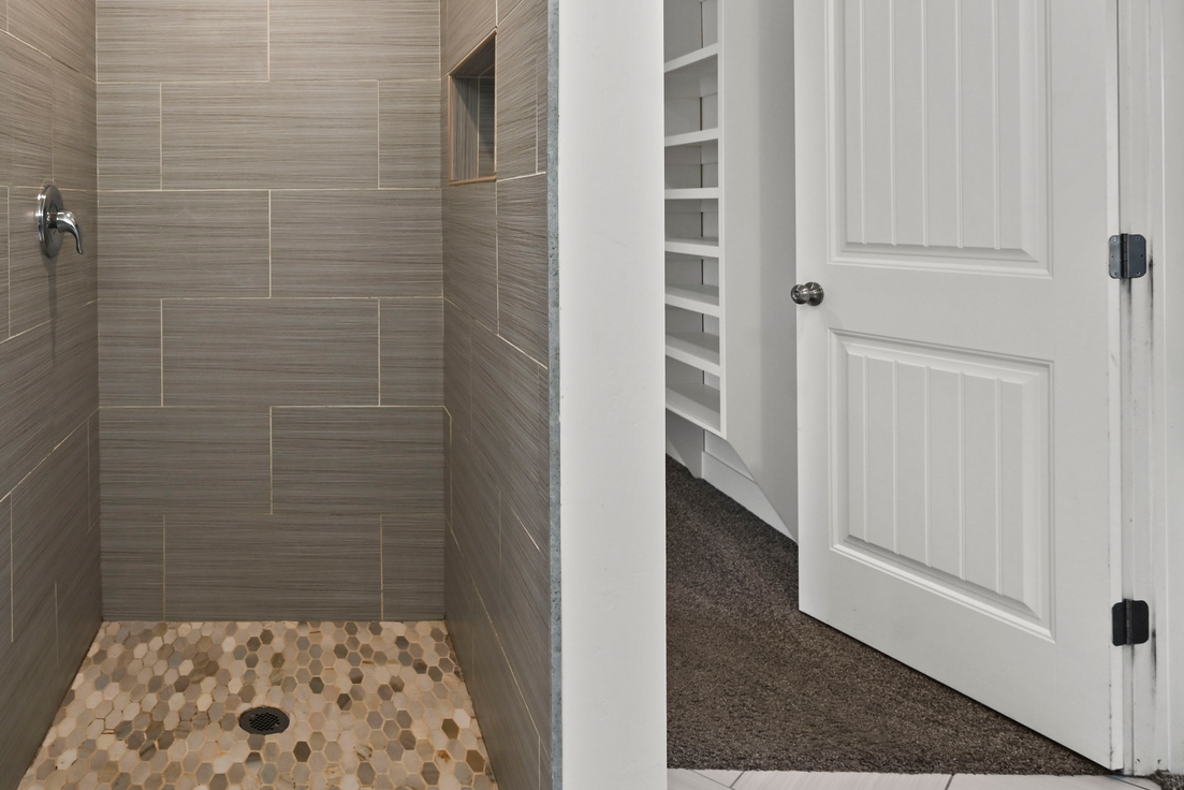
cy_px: 208
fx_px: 855
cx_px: 273
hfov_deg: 64.5
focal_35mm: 26
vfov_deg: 47.9
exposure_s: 1/15
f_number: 7.1
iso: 160
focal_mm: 14
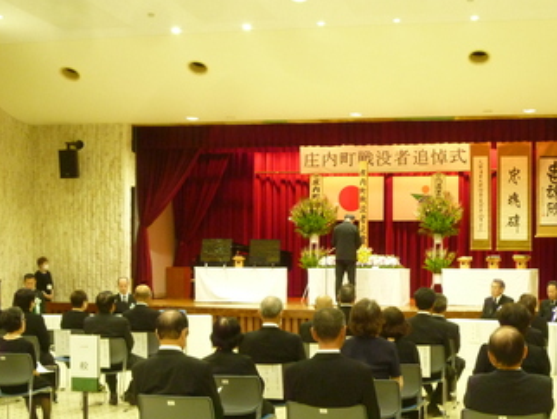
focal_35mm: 59
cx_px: 362
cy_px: 311
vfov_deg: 24.6
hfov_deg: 32.5
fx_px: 950
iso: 400
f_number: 3.5
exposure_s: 1/15
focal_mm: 6.8
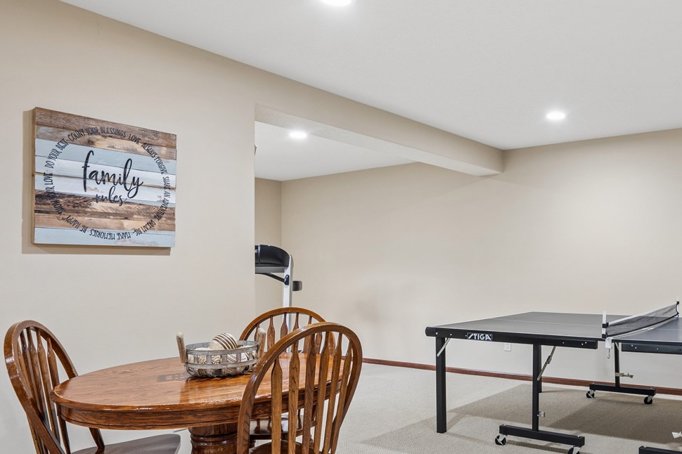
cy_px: 258
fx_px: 530
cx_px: 528
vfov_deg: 46.2
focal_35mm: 28
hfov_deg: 61.1
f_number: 10
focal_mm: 16
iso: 100
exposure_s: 1.6
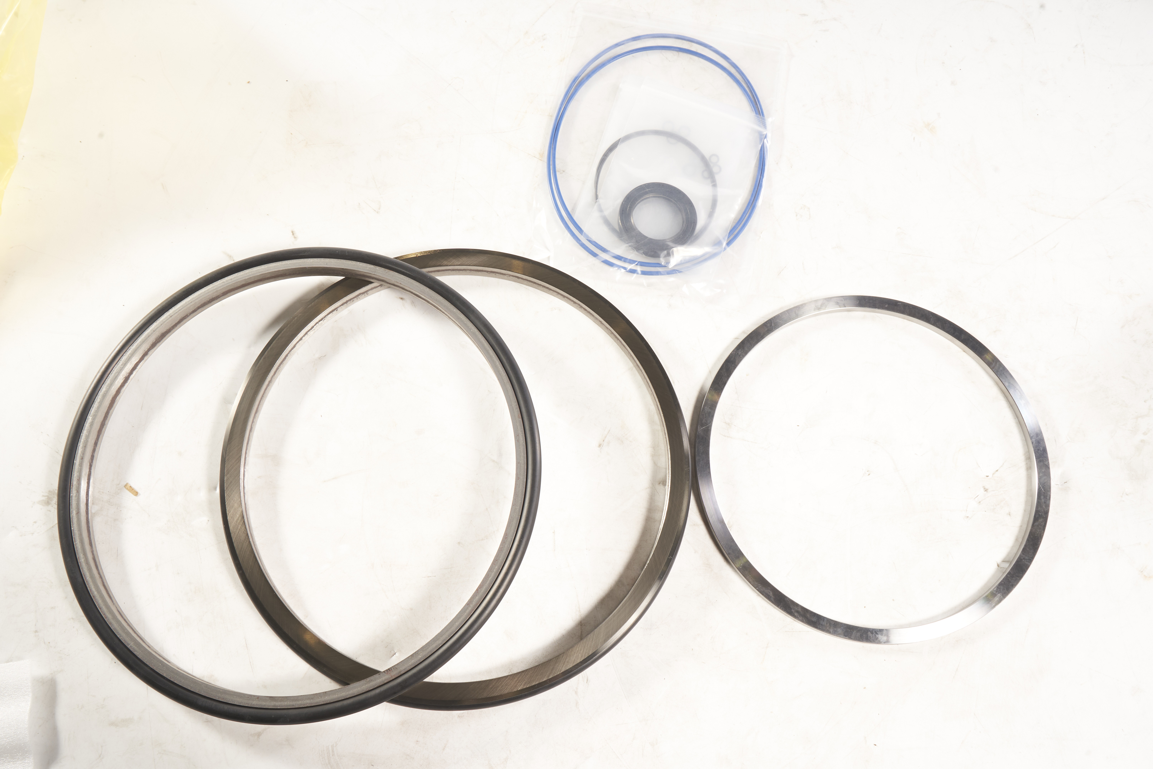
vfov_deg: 41.1
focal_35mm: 32
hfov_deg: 58.7
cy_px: 384
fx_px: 1025
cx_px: 576
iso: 500
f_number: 14
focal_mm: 32
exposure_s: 1/125
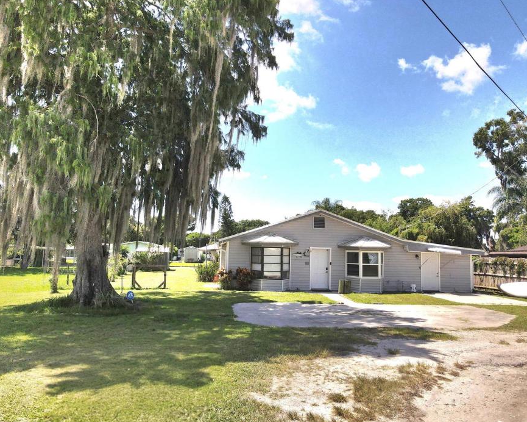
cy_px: 218
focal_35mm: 26
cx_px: 270
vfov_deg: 54.9
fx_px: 406
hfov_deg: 66.0
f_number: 2.8
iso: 100
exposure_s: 1/100
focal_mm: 4.5
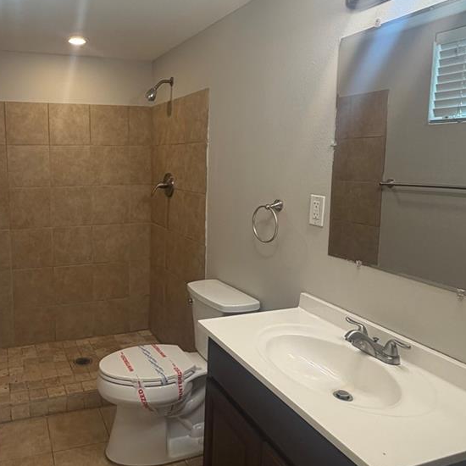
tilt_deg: -7.8
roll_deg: -1.0
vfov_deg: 59.0
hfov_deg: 56.6
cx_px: 125
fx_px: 411
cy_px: 219
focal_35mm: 27
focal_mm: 2.22
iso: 125
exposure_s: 1/120
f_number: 2.2
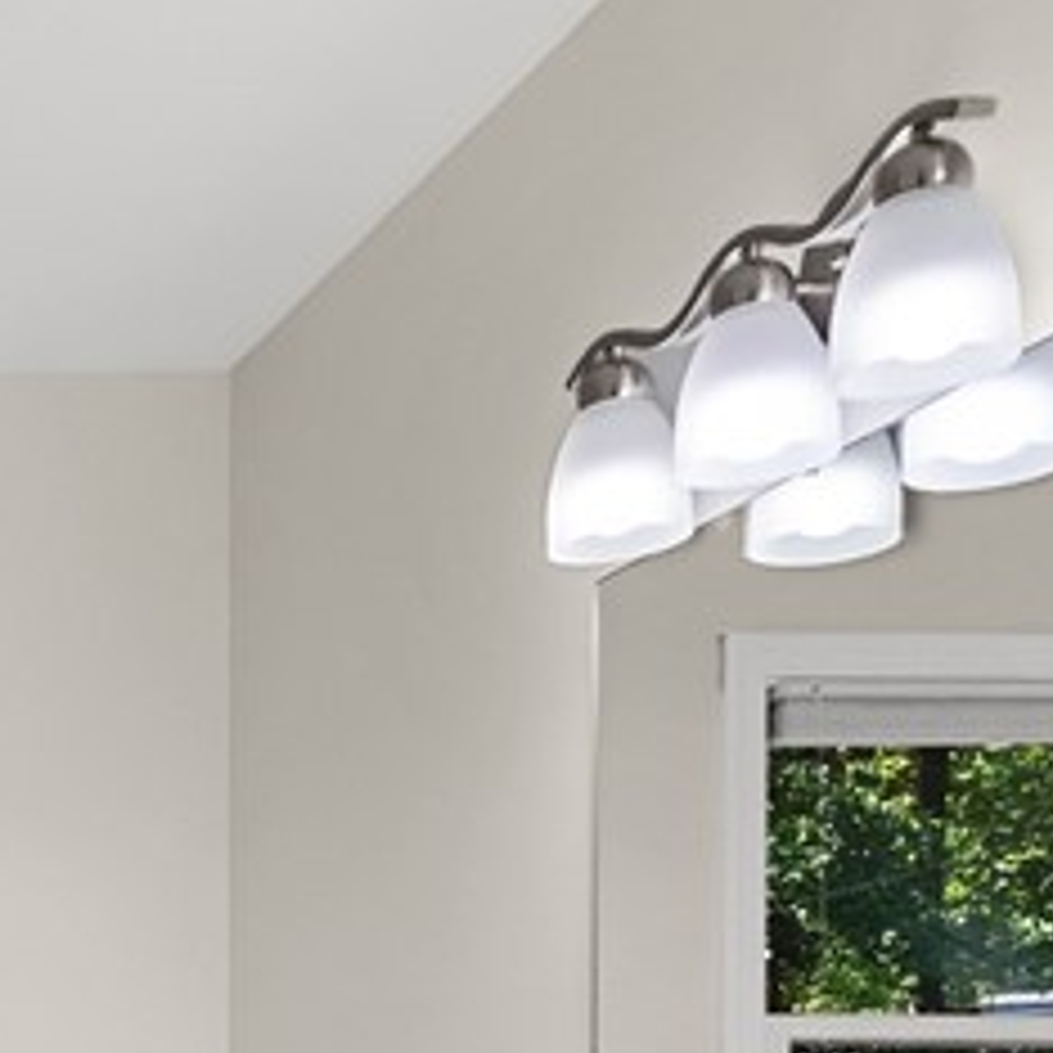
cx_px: -646
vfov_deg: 24.2
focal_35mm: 63
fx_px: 2168
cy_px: 1336
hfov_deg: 21.5
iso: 1250
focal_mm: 16
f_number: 4
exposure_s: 1/100
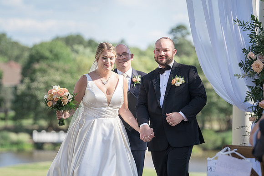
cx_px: 148
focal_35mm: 218
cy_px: 93
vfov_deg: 6.3
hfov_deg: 9.4
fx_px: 1598
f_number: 4
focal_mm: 184
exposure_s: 1/500
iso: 100
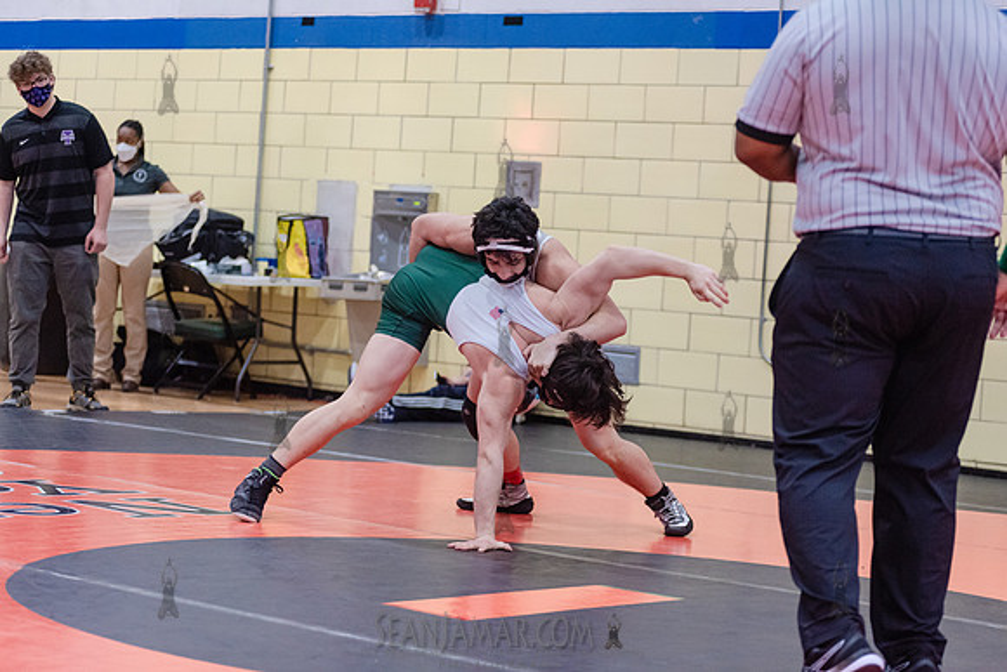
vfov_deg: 14.9
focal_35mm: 92
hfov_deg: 22.1
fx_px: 2574
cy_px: 336
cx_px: 504
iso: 4000
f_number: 3.5
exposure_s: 1/400
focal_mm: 92
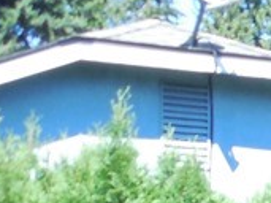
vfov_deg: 5.6
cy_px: 462
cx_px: 778
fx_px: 2018
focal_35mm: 258
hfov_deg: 7.0
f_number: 3.9
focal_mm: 7.8
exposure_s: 1/160
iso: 125
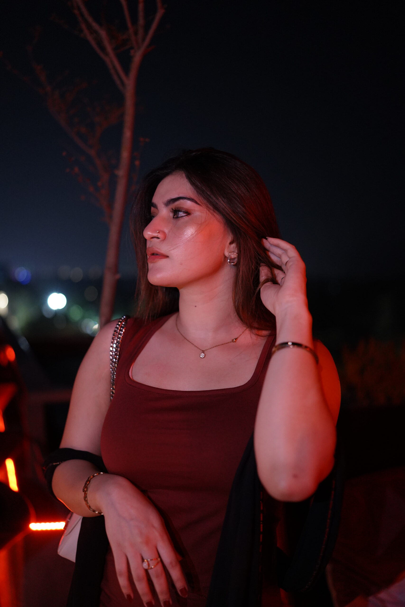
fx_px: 590
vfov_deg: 54.4
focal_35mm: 35
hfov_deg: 37.9
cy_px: 304
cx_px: 202
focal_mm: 35
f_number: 1.4
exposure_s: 1/100
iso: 2500
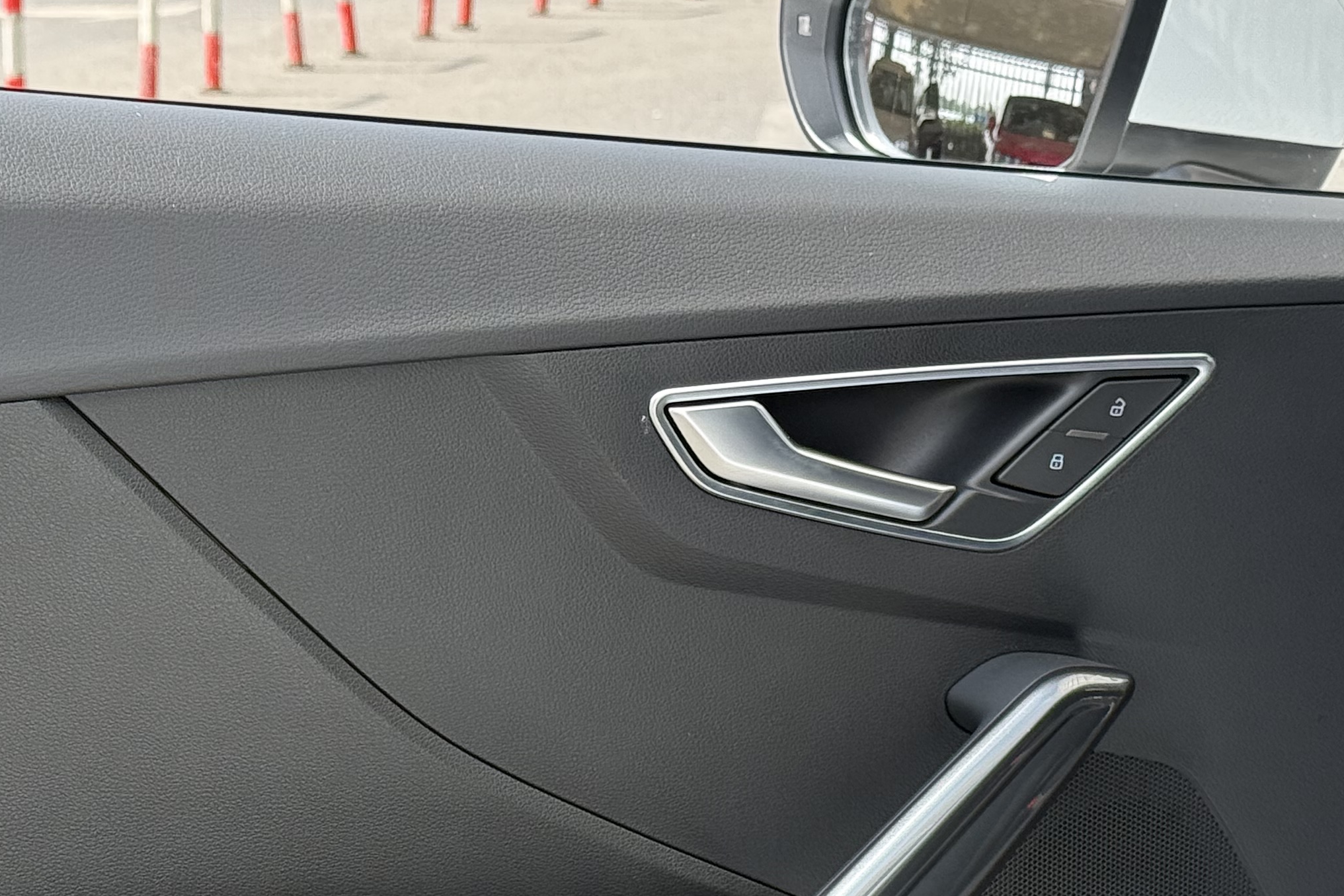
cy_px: 971
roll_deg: -1.3
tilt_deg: -18.2
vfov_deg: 13.6
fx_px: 3695
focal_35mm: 99
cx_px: 472
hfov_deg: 20.6
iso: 80
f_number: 1.78
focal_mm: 6.76
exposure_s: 1/1041
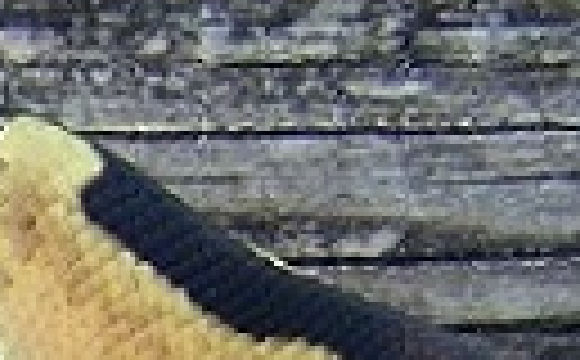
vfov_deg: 5.2
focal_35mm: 235
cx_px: -742
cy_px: 1125
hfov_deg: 8.3
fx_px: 3707
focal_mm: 6.3
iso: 80
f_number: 2.8
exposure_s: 1/60
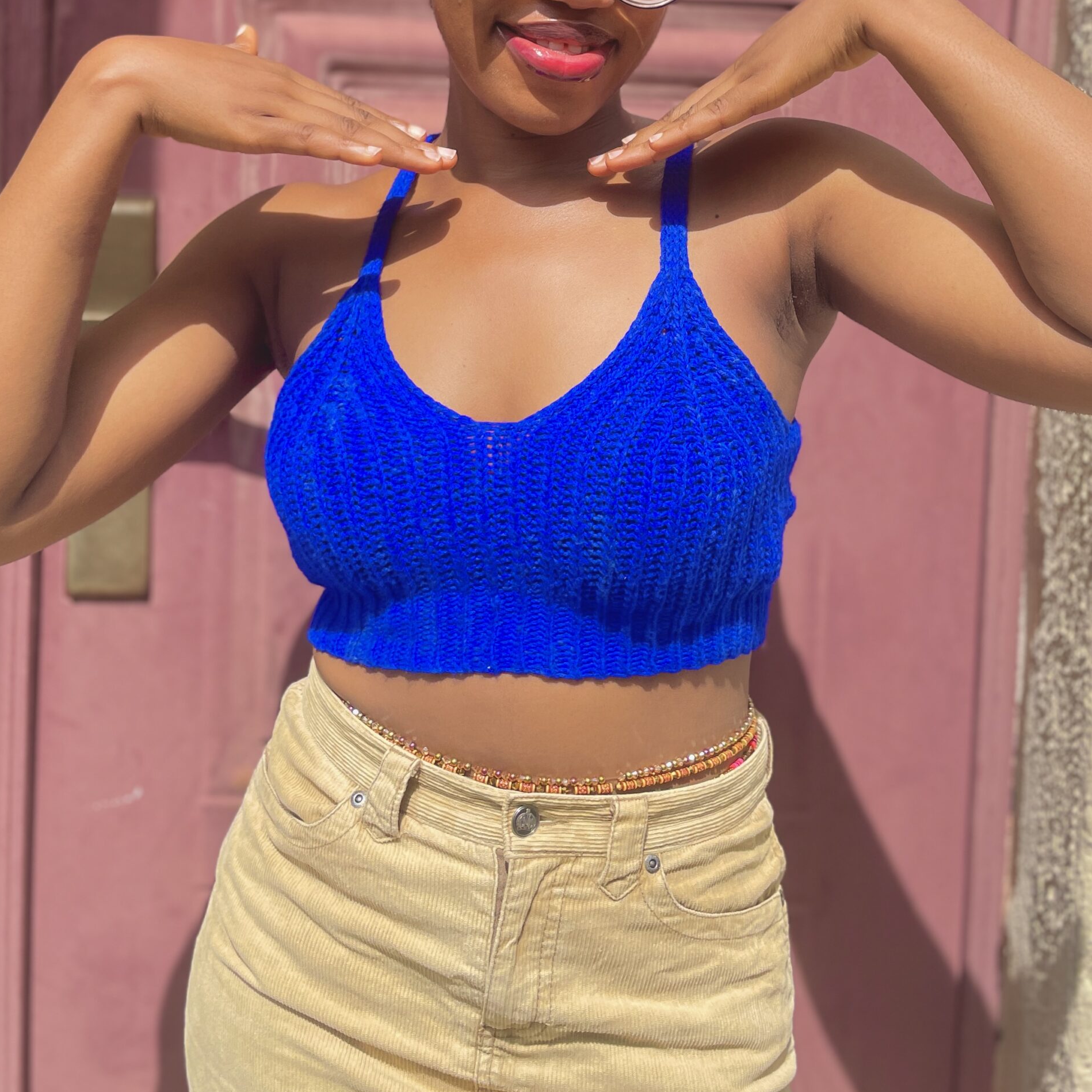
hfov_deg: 52.5
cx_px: 549
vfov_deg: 52.1
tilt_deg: -2.5
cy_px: 432
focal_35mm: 31
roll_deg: -0.9
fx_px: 1106
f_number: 1.6
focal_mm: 4.2
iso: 50
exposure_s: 1/2817
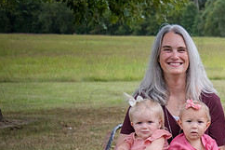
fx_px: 718
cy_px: 146
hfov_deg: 17.1
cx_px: 259
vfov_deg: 11.8
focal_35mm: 115
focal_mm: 46
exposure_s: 1/640
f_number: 4.2
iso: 400
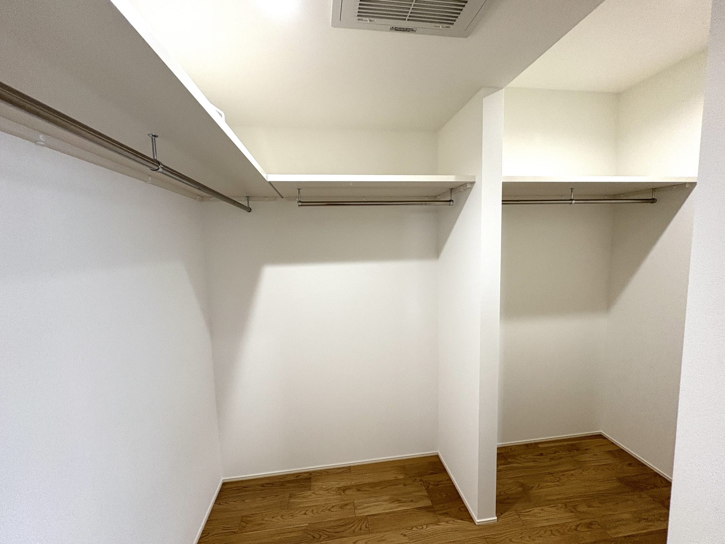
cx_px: 362
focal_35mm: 14
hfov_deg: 102.1
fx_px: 293
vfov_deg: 85.7
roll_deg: +2.2
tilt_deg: -5.4
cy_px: 272
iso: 200
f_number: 2.2
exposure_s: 1/97
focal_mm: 2.22
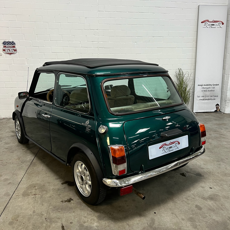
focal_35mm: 31
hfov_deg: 52.5
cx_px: 116
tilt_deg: -13.8
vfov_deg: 52.5
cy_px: 114
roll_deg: +0.1
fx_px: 233
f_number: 1.5
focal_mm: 5.7
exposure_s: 1/50
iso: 125
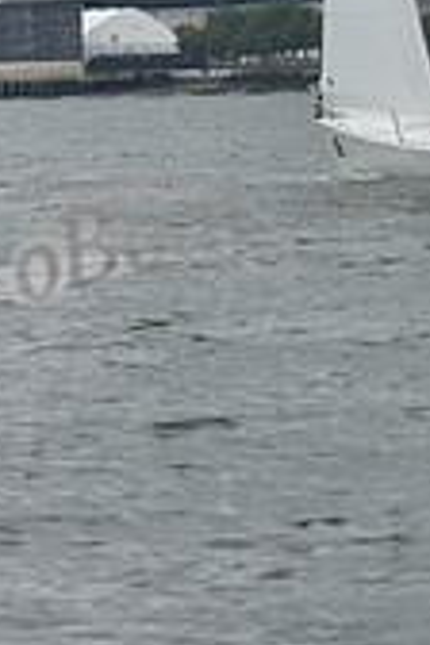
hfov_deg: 3.3
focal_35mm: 415
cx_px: 559
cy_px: -388
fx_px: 7435
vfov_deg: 4.9
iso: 400
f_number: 9
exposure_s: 1/800
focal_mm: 120
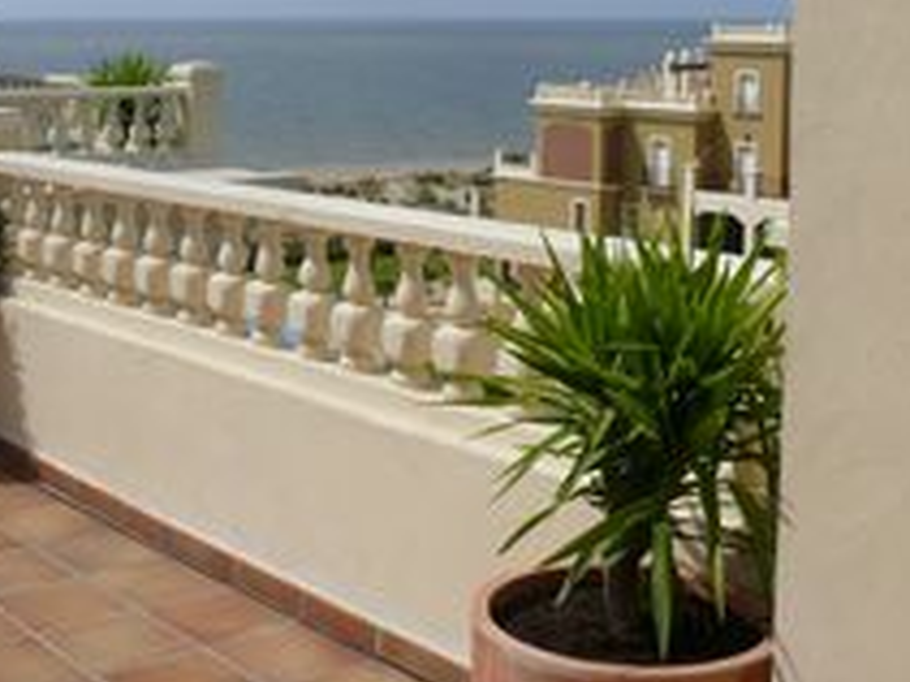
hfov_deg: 31.1
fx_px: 1603
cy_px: 142
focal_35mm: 61
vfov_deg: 23.7
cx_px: 211
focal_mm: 7.4
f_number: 8
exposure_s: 1/500
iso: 100
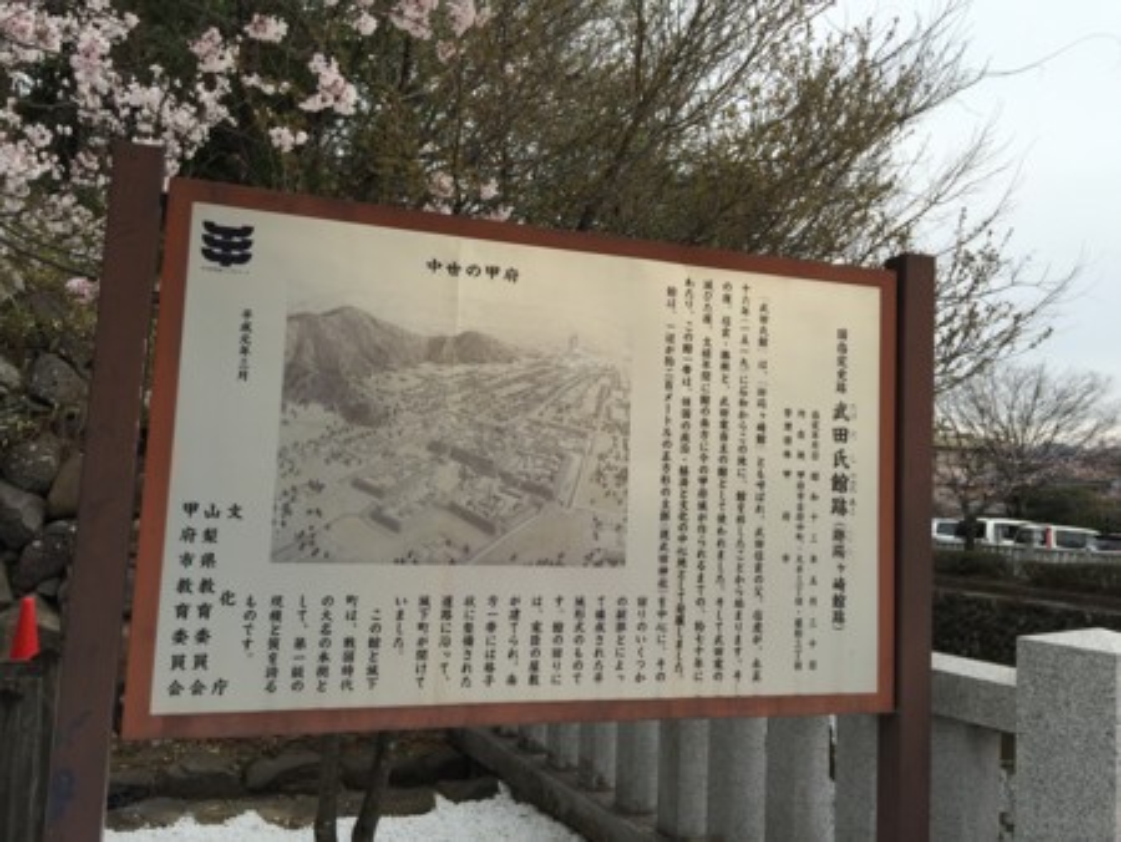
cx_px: 560
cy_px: 421
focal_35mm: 29
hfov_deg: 61.6
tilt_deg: +5.6
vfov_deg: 48.3
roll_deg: -4.0
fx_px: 940
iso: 32
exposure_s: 1/746
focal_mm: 4.15
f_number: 2.2
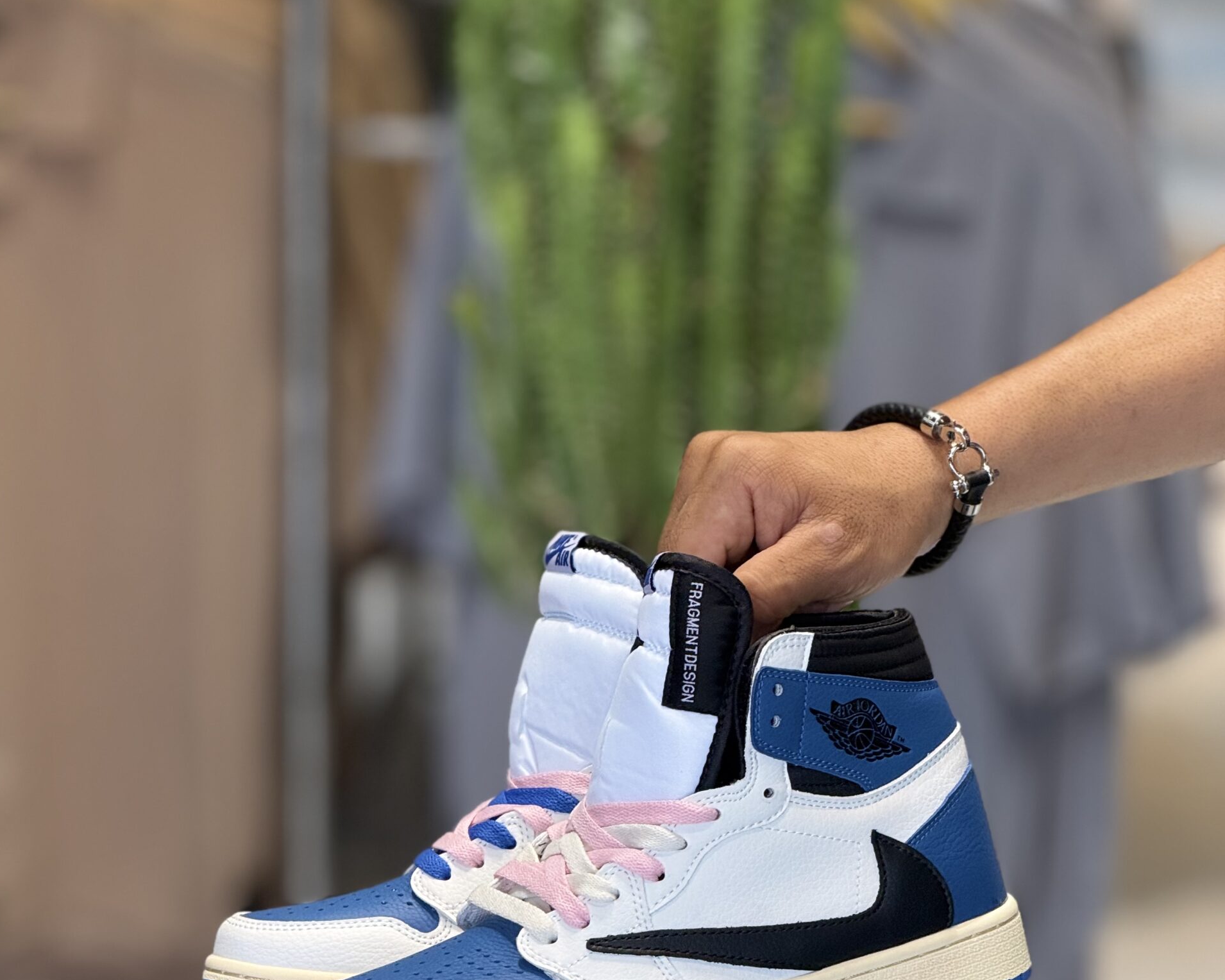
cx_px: 610
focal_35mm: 157
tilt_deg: -11.7
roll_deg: -1.2
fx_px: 5692
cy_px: 788
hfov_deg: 12.3
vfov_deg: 9.8
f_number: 2.8
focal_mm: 15.66
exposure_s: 1/100
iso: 100
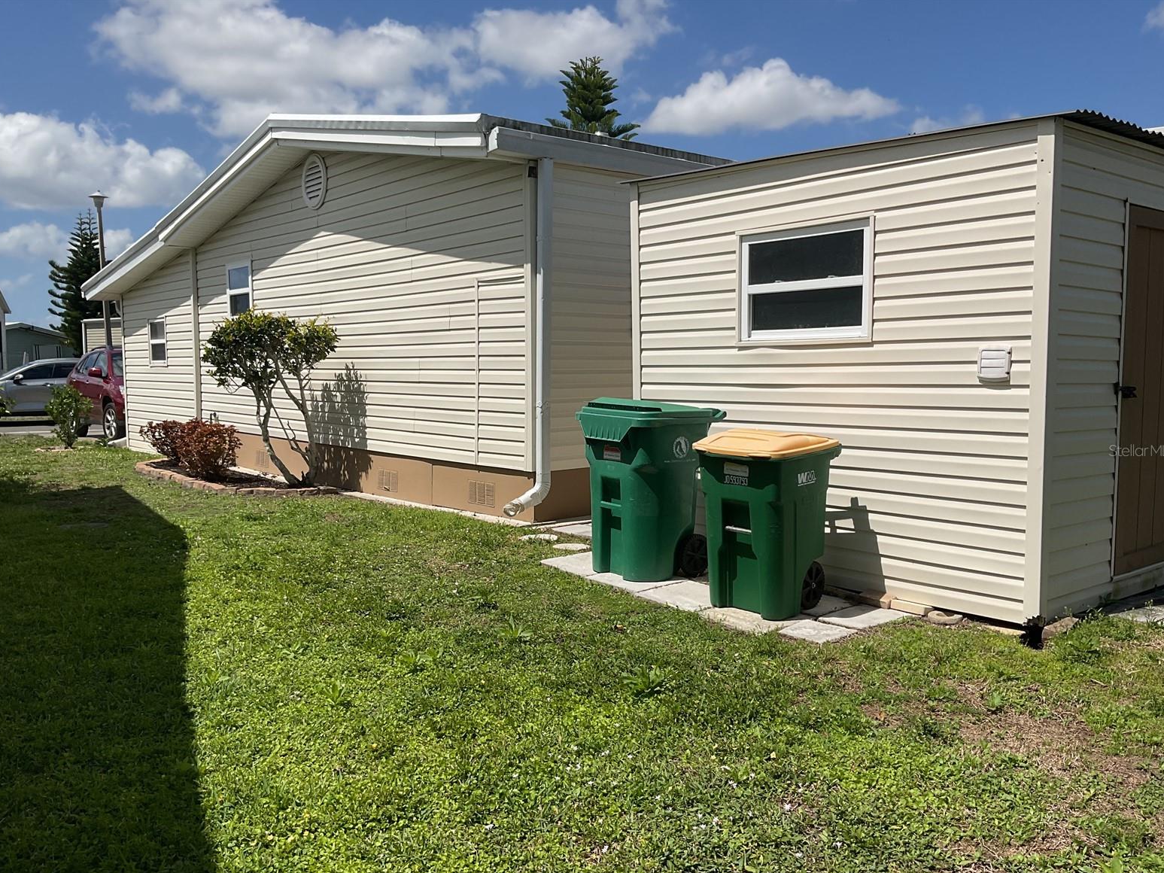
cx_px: 578
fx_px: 1009
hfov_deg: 60.0
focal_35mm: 30
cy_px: 450
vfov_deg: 46.8
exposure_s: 1/4405
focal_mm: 3
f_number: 1.8
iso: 16
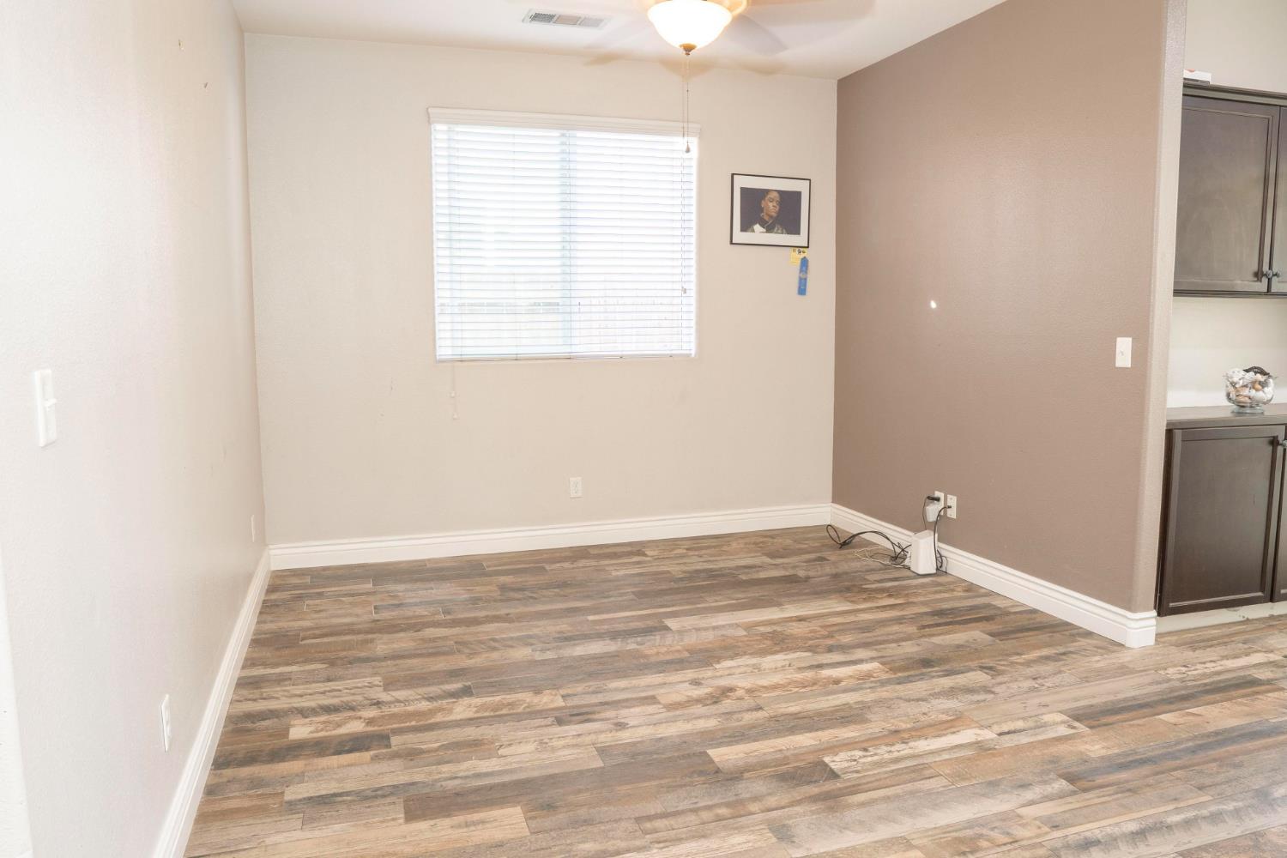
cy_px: 429
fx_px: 858
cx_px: 644
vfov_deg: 53.1
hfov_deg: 73.7
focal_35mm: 24
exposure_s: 1/2.5
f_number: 11
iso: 320
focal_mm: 16
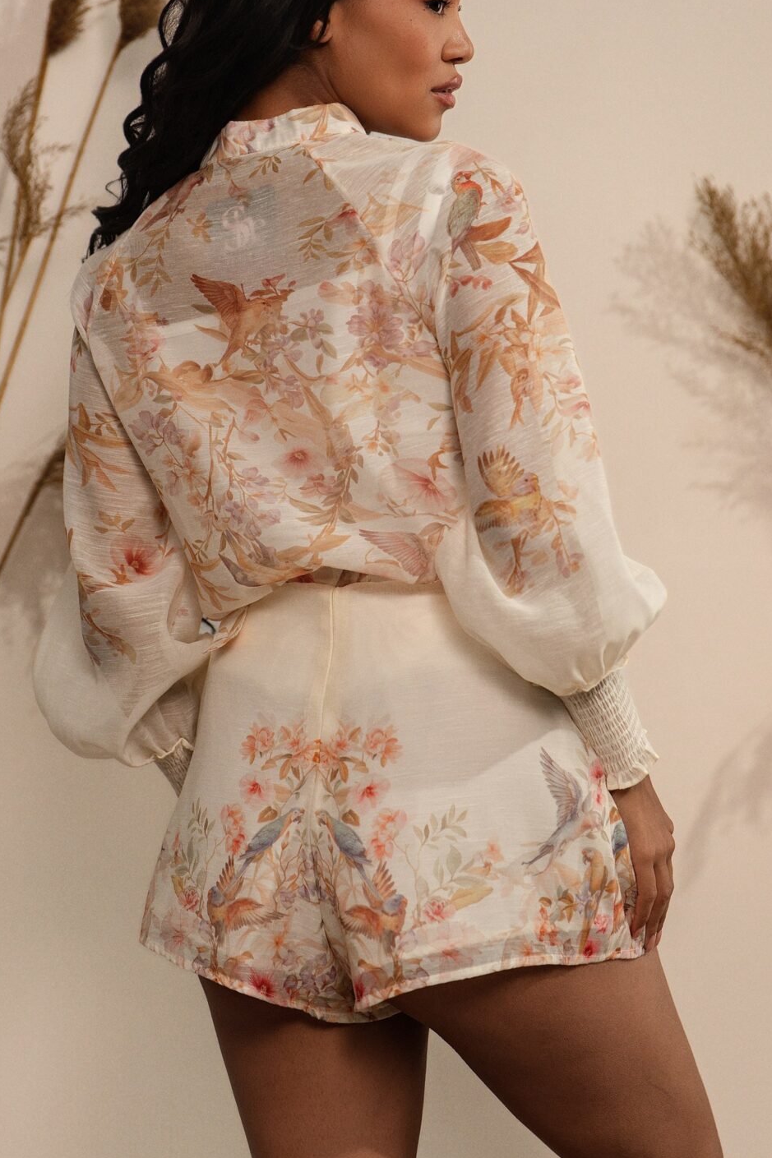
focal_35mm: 161
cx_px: 372
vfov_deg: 12.8
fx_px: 5180
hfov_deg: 8.5
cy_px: 473
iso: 320
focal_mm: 126
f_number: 2.8
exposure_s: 1/160
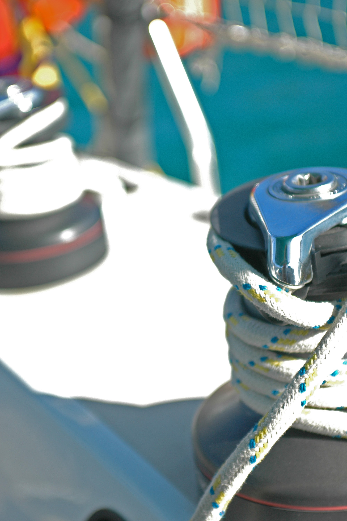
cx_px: 174
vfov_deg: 19.5
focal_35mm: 105
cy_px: 260
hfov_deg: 13.0
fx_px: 1521
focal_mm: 70
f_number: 2.8
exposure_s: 1/2000
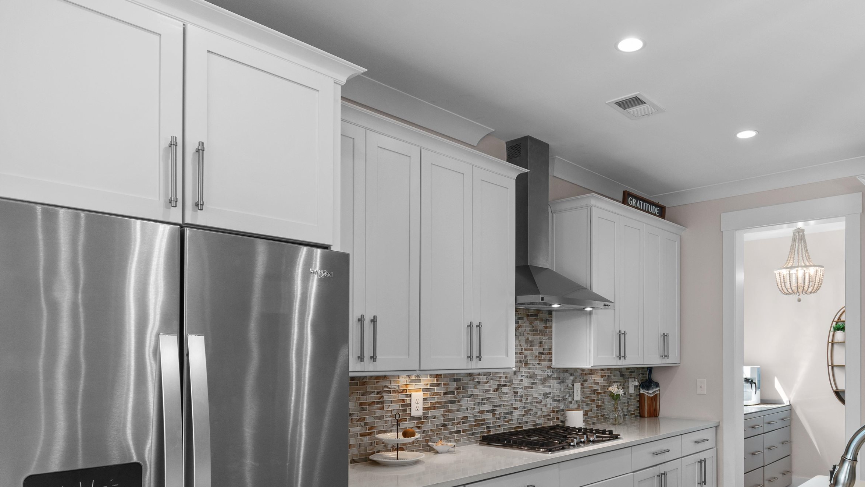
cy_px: 344
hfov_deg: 71.3
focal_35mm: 26
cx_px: 513
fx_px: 596
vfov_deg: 43.4
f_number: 4.8
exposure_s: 1/20
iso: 100
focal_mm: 13
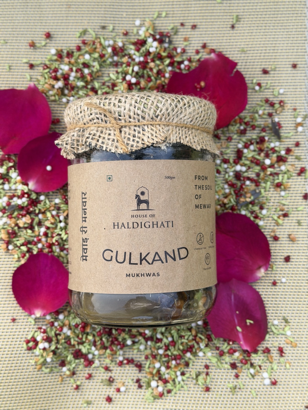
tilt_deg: -86.1
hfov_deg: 30.3
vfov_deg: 39.7
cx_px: 154
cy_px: 205
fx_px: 569
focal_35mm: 48
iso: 64
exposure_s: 1/1000
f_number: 1.78
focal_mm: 6.76
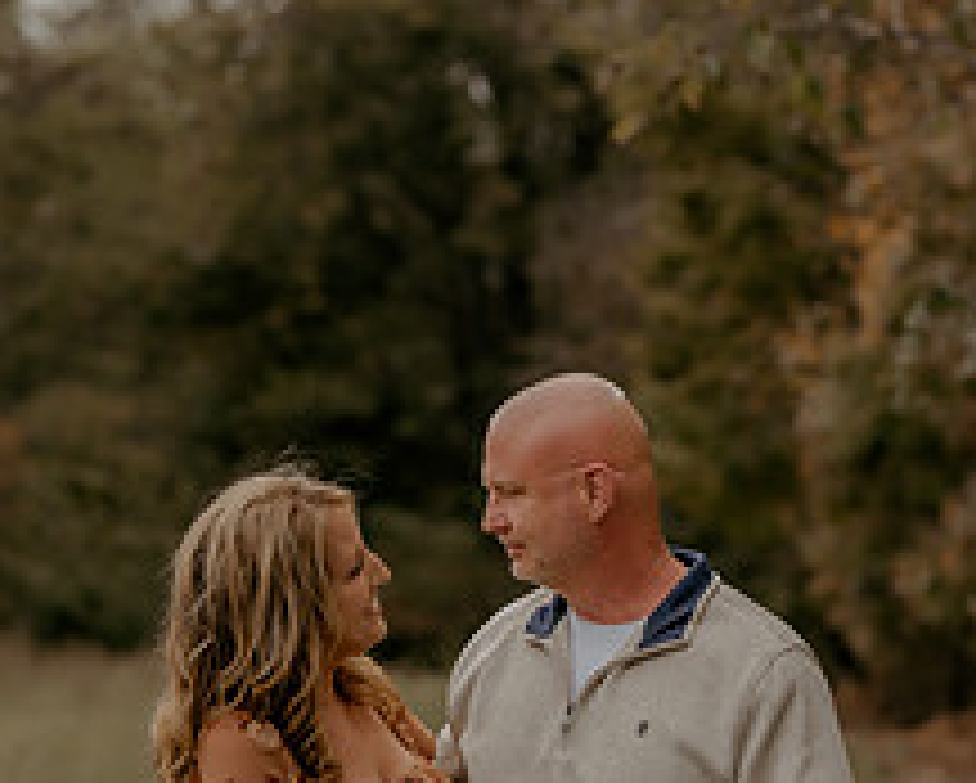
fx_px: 4770
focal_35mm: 165
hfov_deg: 11.7
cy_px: 702
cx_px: 524
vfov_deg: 9.3
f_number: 2.8
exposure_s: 1/640
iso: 125
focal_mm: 85
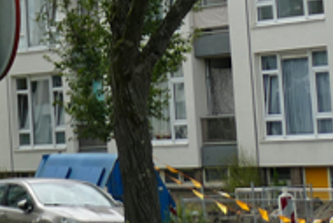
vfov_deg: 4.7
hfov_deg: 6.8
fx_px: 2647
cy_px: -364
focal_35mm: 286
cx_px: -494
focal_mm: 19.5
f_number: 3.4
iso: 125
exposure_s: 1/1600
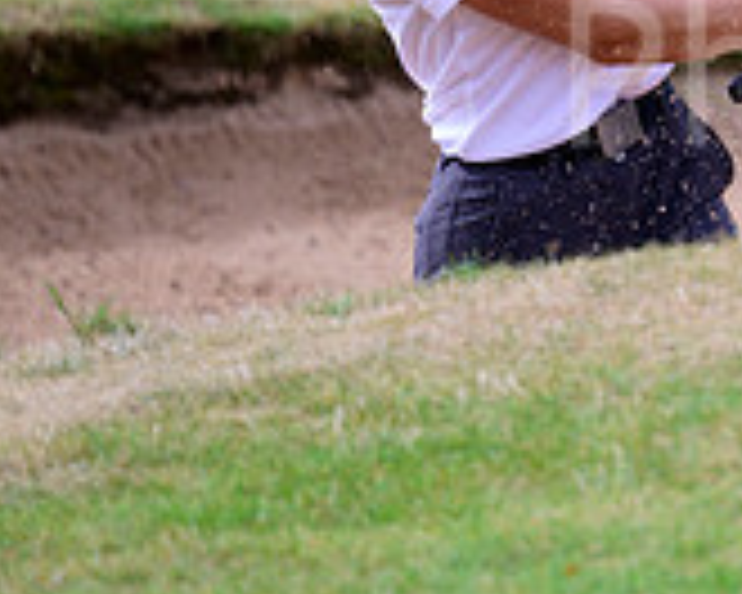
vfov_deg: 1.4
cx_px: 1151
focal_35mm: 1088
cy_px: -137
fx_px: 23893
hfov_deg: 1.8
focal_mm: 330
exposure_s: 1/1000
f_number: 5.6
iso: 320
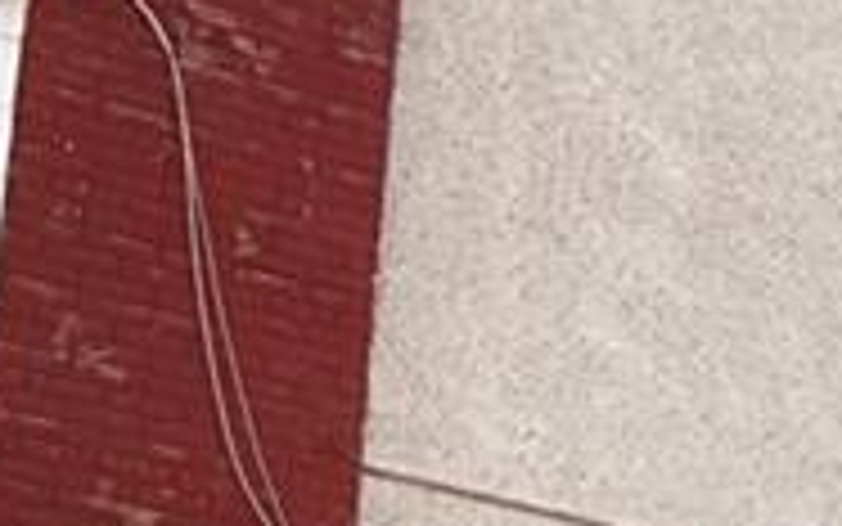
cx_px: 1547
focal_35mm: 115
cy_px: 1052
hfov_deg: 15.4
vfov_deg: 10.5
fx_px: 2640
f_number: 1.8
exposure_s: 1/1848
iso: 16
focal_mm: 3
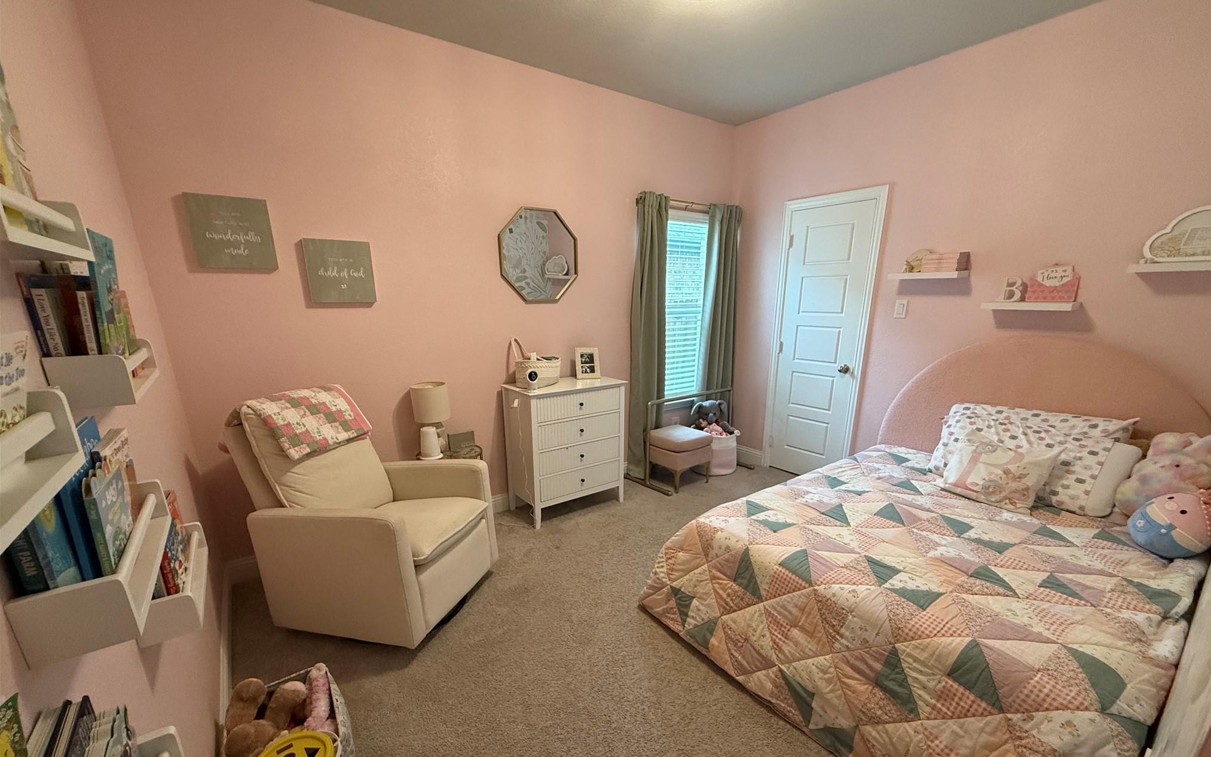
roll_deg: +0.1
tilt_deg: -17.1
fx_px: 495
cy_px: 442
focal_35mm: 15
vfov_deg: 74.2
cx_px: 611
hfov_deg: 101.5
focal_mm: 2.22
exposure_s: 1/120
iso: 500
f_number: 2.2
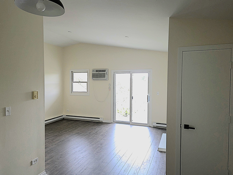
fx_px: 155
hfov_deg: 73.9
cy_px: 88
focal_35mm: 23
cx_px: 116
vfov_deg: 58.9
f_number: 1.8
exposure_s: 1/60.2
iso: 125
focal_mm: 5.4
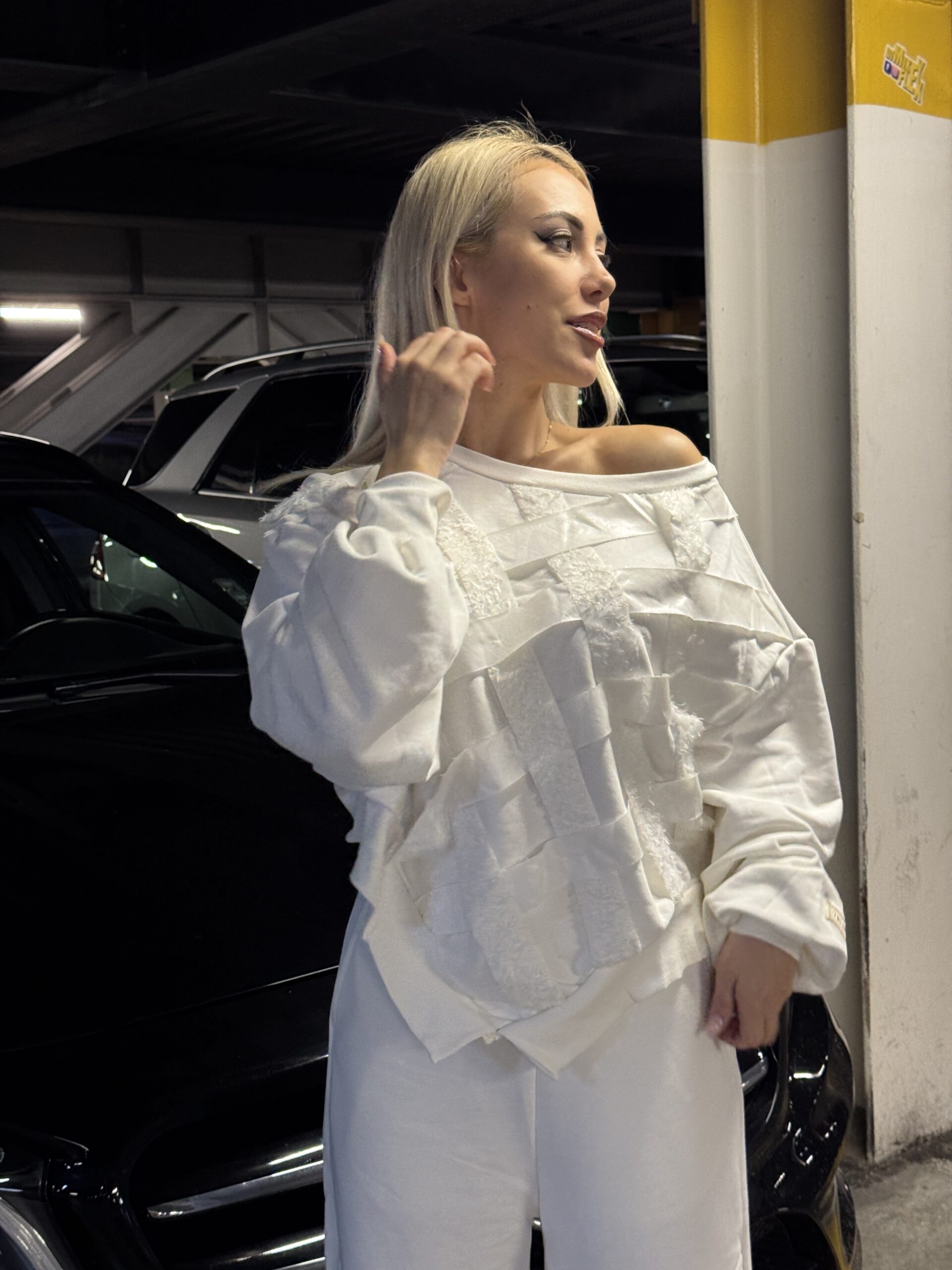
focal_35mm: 48
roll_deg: +2.3
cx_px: 476
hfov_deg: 30.3
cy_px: 635
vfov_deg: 39.7
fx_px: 1760
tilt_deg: -5.5
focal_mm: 6.76
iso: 250
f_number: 1.78
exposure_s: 1/33
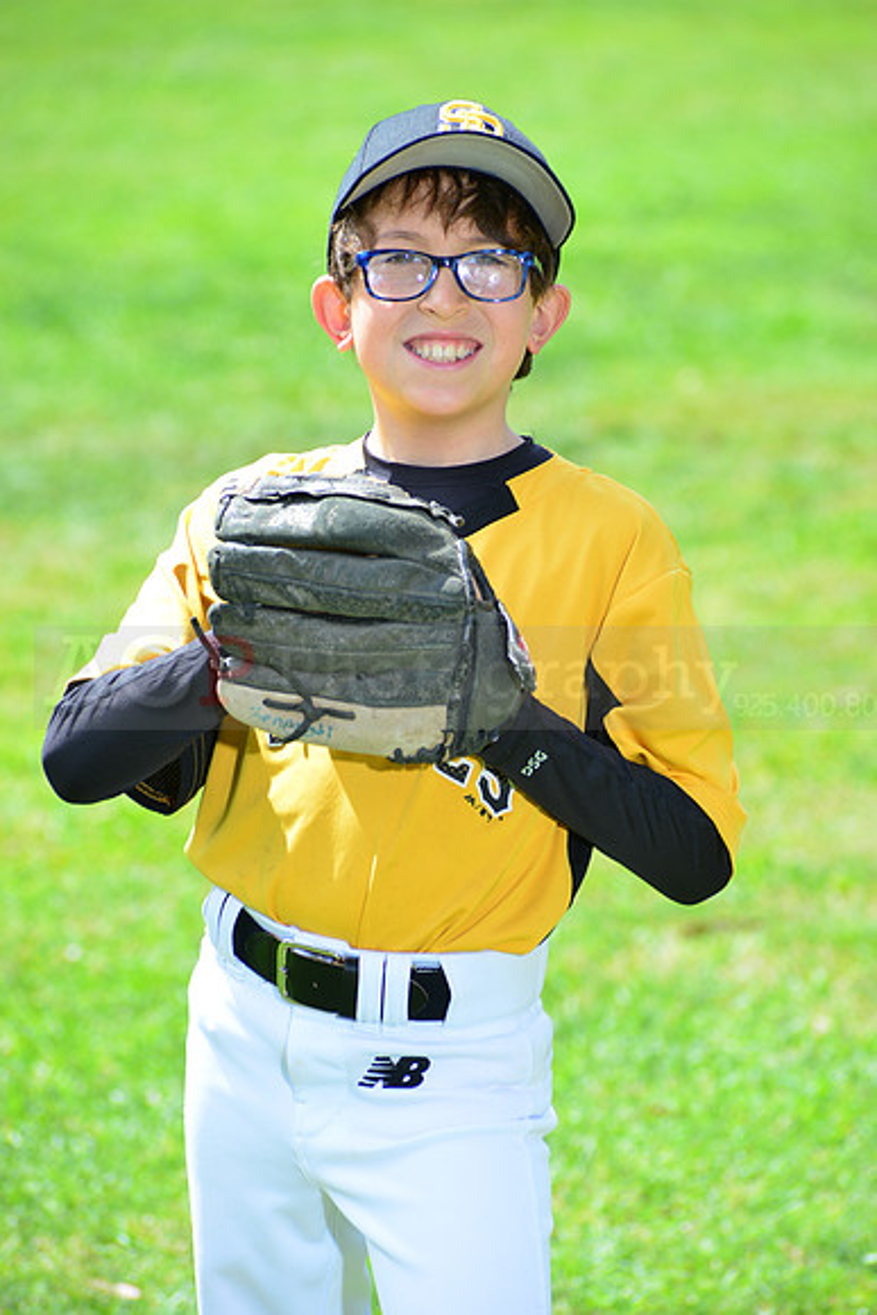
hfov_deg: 6.9
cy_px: 658
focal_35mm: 200
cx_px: 438
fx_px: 7303
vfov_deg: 10.3
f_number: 8
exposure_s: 1/200
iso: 200
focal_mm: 200
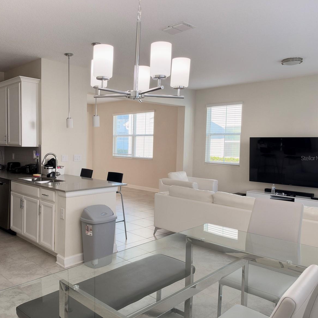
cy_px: 158
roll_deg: -1.1
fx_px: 301
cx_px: 109
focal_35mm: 29
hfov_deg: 54.6
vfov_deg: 55.6
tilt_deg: -2.3
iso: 200
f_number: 1.8
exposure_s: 1/120
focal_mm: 6.93
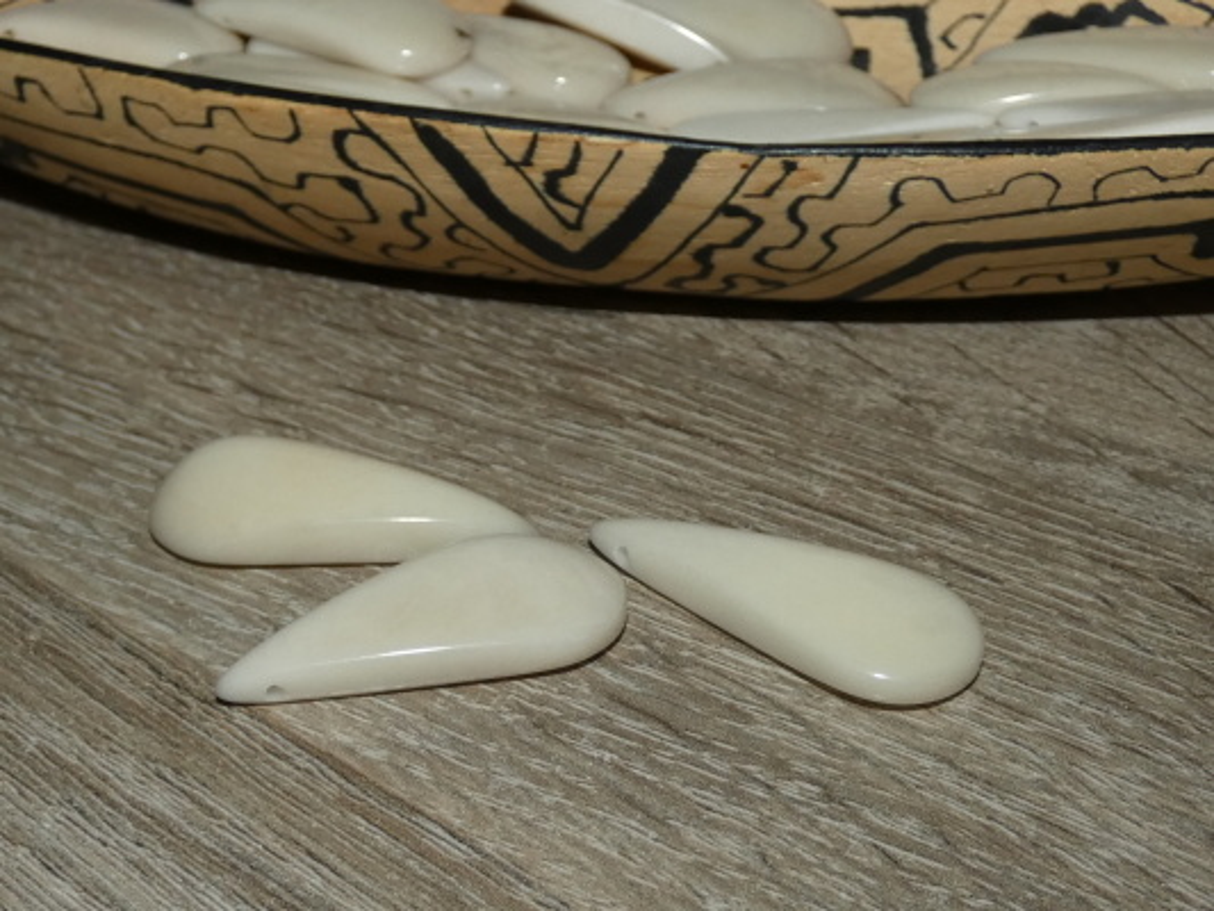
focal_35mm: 30
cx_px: 607
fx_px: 1052
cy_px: 456
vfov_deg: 46.8
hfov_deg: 60.0
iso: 160
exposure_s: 1/60
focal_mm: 5.3
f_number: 3.3
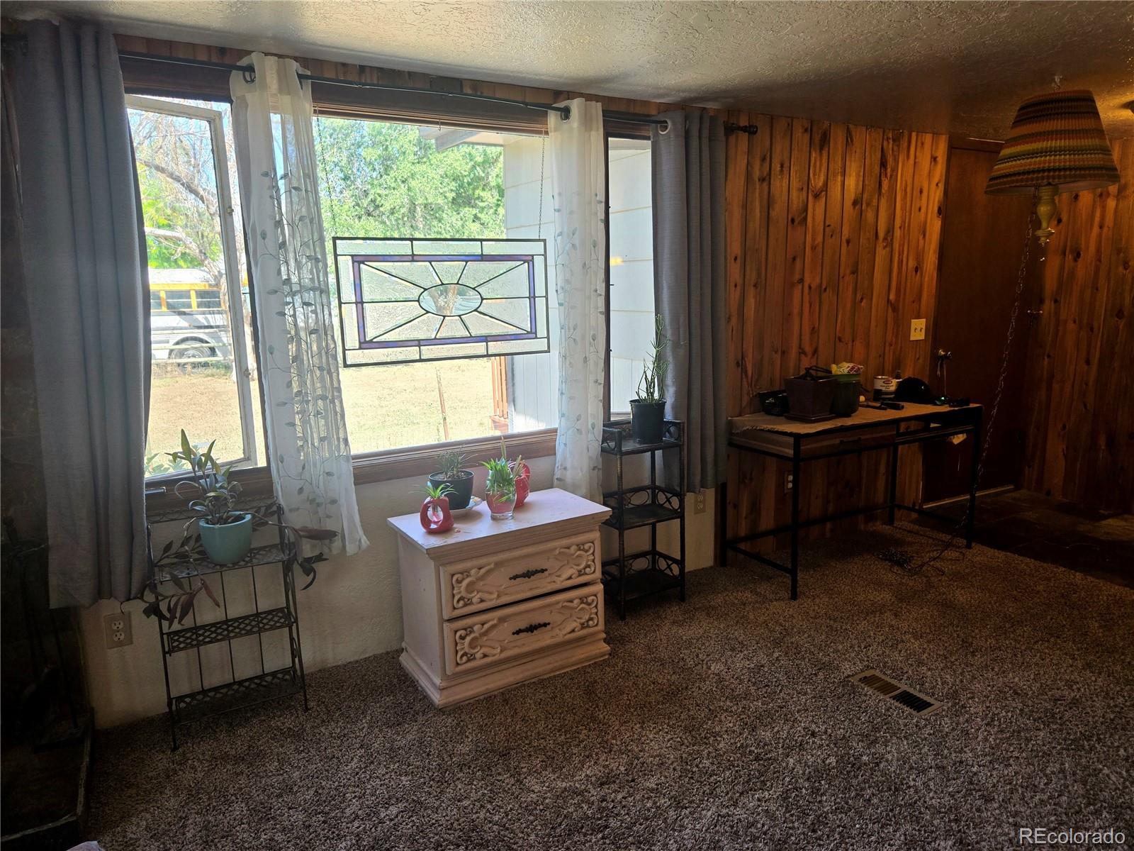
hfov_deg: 73.9
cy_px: 426
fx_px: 753
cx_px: 567
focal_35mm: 23
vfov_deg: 58.9
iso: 40
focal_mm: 5.4
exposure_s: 1/120
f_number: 1.8
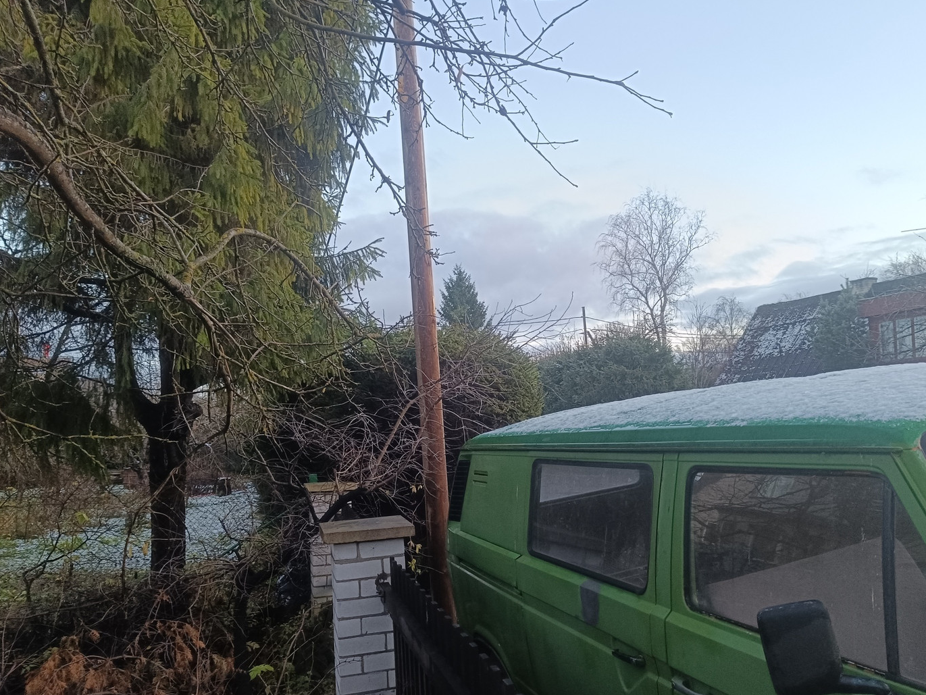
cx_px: 492
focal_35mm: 28
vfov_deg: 49.6
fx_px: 749
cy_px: 401
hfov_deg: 63.4
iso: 469
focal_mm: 5.59
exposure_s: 1/101
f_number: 1.88
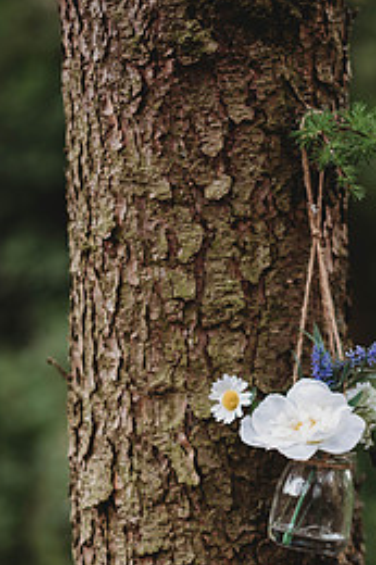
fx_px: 2306
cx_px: 319
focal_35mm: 147
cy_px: 404
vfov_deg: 13.9
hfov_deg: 9.3
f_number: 1.8
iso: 200
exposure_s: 1/250
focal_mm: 85
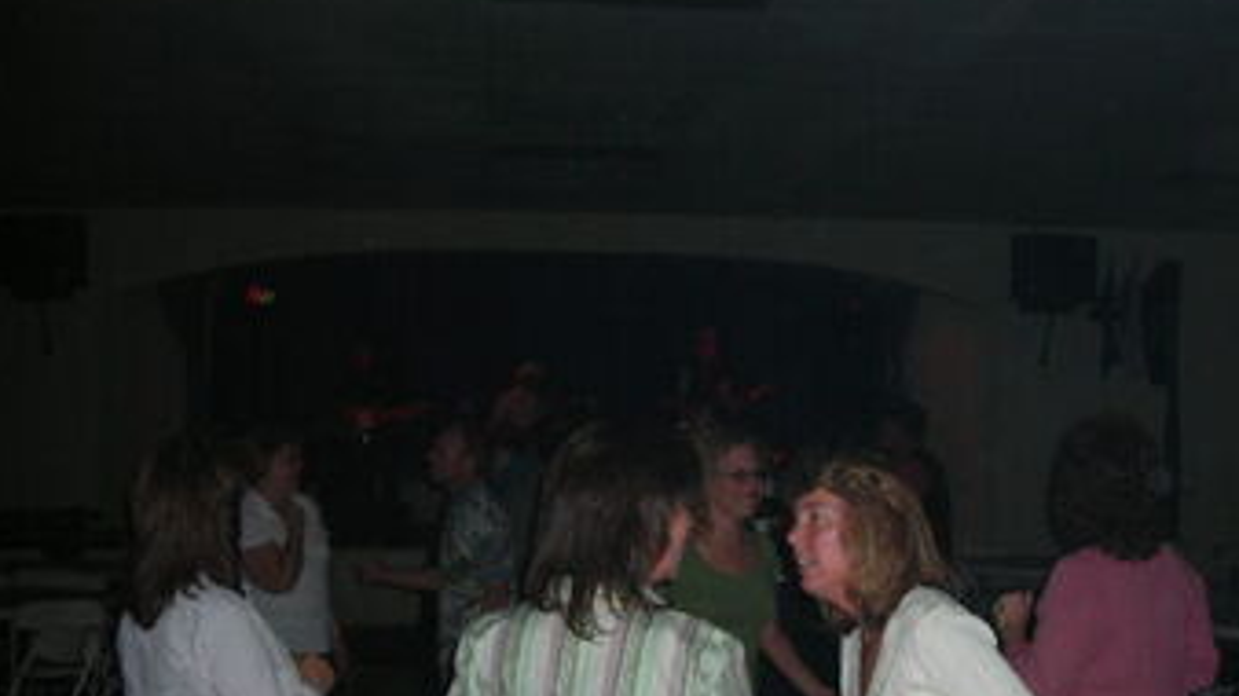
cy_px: 524
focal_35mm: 49
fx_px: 1610
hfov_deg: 42.0
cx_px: 715
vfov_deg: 24.1
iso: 126
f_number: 3.2
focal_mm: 6.3
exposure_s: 1/60.1
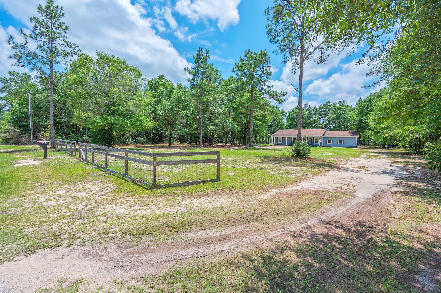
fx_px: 171
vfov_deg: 81.1
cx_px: 220
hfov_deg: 104.3
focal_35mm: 14
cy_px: 146
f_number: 9
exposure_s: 1/400
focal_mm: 14
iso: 100
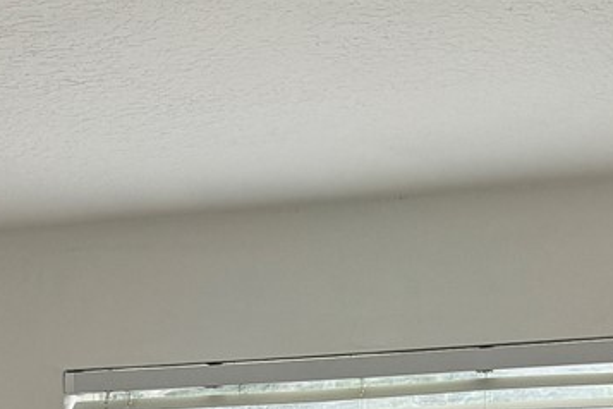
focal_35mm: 112
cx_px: 170
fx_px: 1907
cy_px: 914
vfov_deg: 10.8
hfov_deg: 18.2
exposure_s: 1/473
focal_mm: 6.76
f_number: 1.78
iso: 80
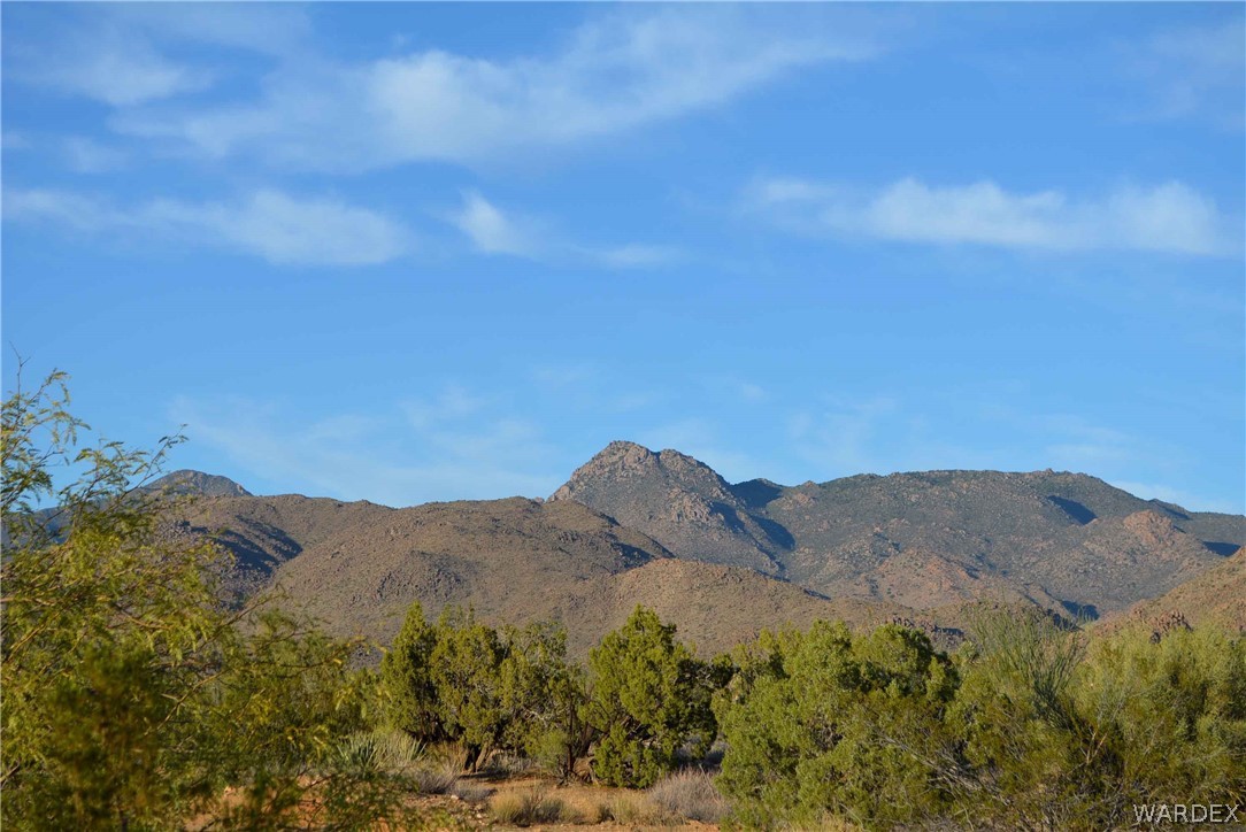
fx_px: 2857
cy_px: 416
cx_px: 623
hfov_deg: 24.6
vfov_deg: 16.6
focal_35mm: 82
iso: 110
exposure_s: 1/250
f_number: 8
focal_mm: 55
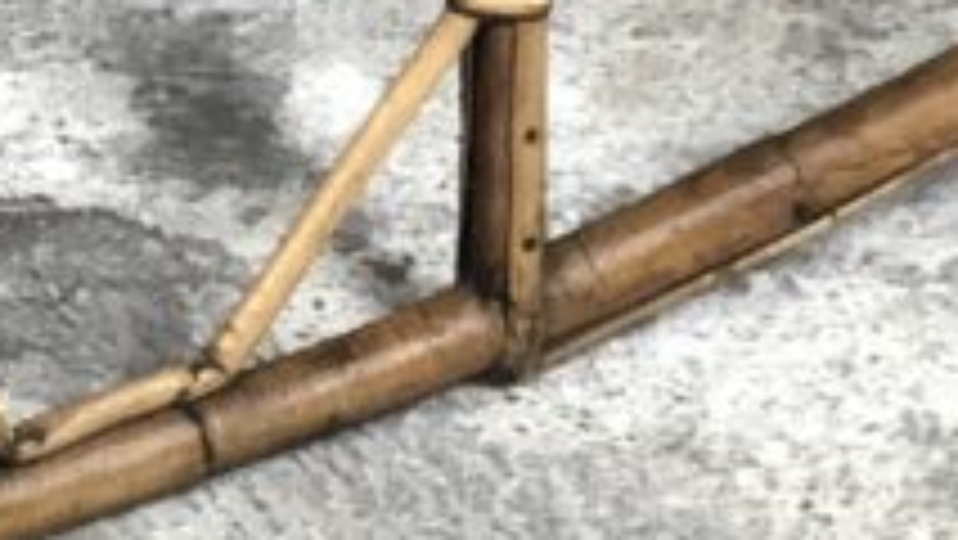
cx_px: -495
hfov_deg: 7.8
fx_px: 6912
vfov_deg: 4.4
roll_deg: +2.8
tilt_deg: -23.3
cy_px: -706
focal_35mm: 272
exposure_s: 1/25
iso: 125
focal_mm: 6
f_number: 2.4
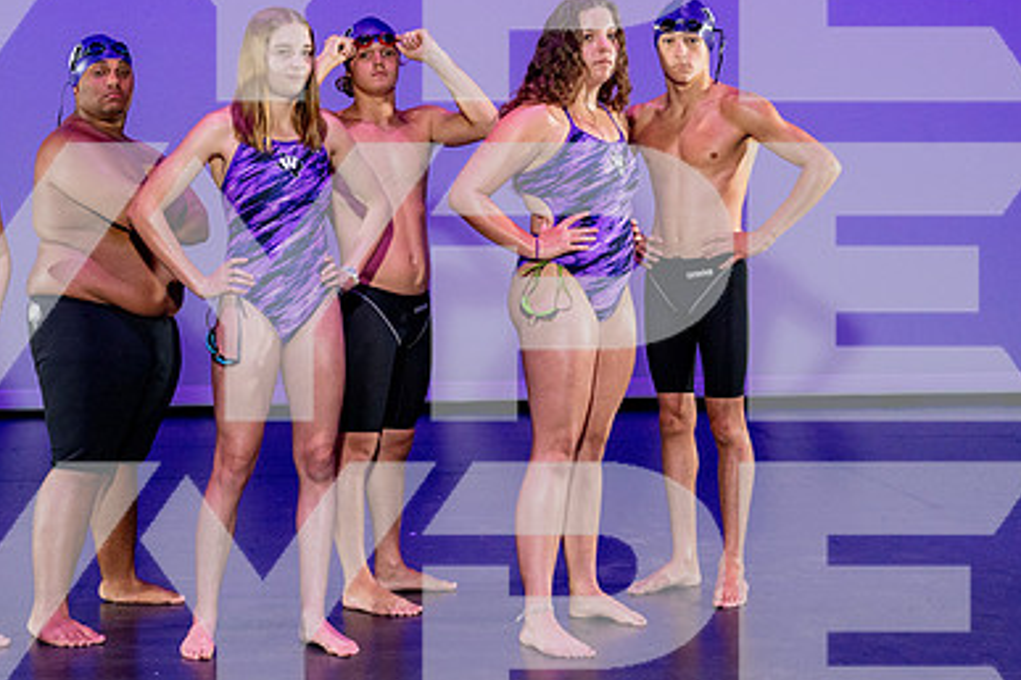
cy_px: 283
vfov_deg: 23.8
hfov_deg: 34.9
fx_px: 1616
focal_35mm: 57
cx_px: 380
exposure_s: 1/250
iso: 3200
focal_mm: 38
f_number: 8
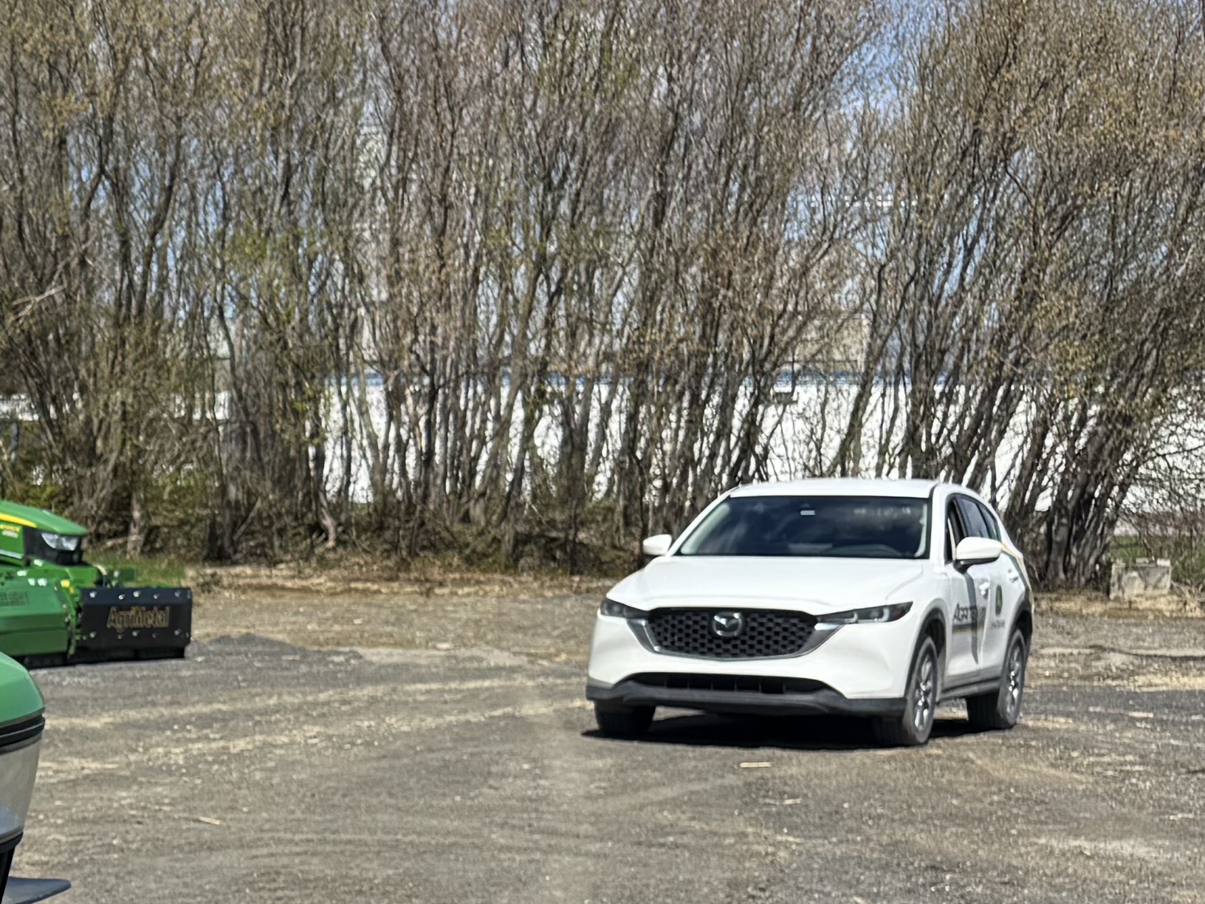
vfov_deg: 16.8
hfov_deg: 19.6
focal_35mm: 84
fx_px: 2924
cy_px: 1070
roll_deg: +0.1
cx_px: -697
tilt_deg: -9.5
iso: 80
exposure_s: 1/3802
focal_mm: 6.76
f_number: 1.78
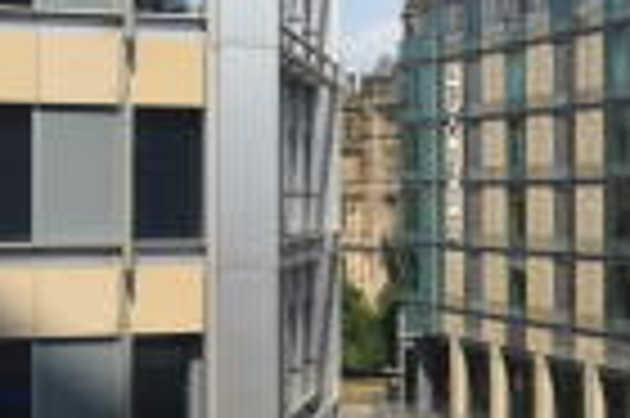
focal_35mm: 72
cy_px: 173
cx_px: 243
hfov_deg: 28.0
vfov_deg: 18.9
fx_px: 1259
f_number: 9
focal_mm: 10
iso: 100
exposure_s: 1/200
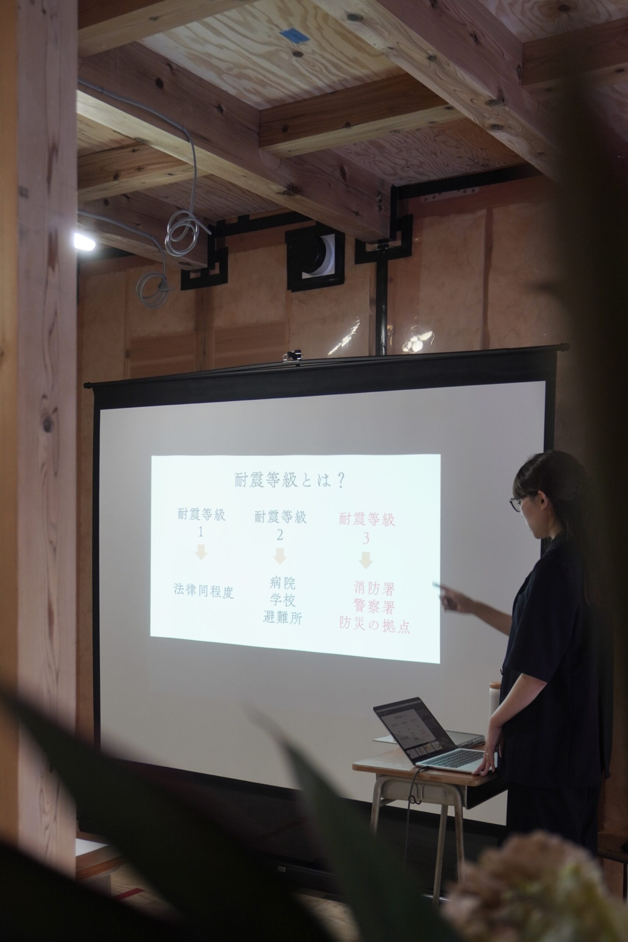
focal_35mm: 40
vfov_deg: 47.9
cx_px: 314
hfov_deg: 33.0
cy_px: 471
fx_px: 1060
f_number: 4.5
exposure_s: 1/60
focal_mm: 27
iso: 250
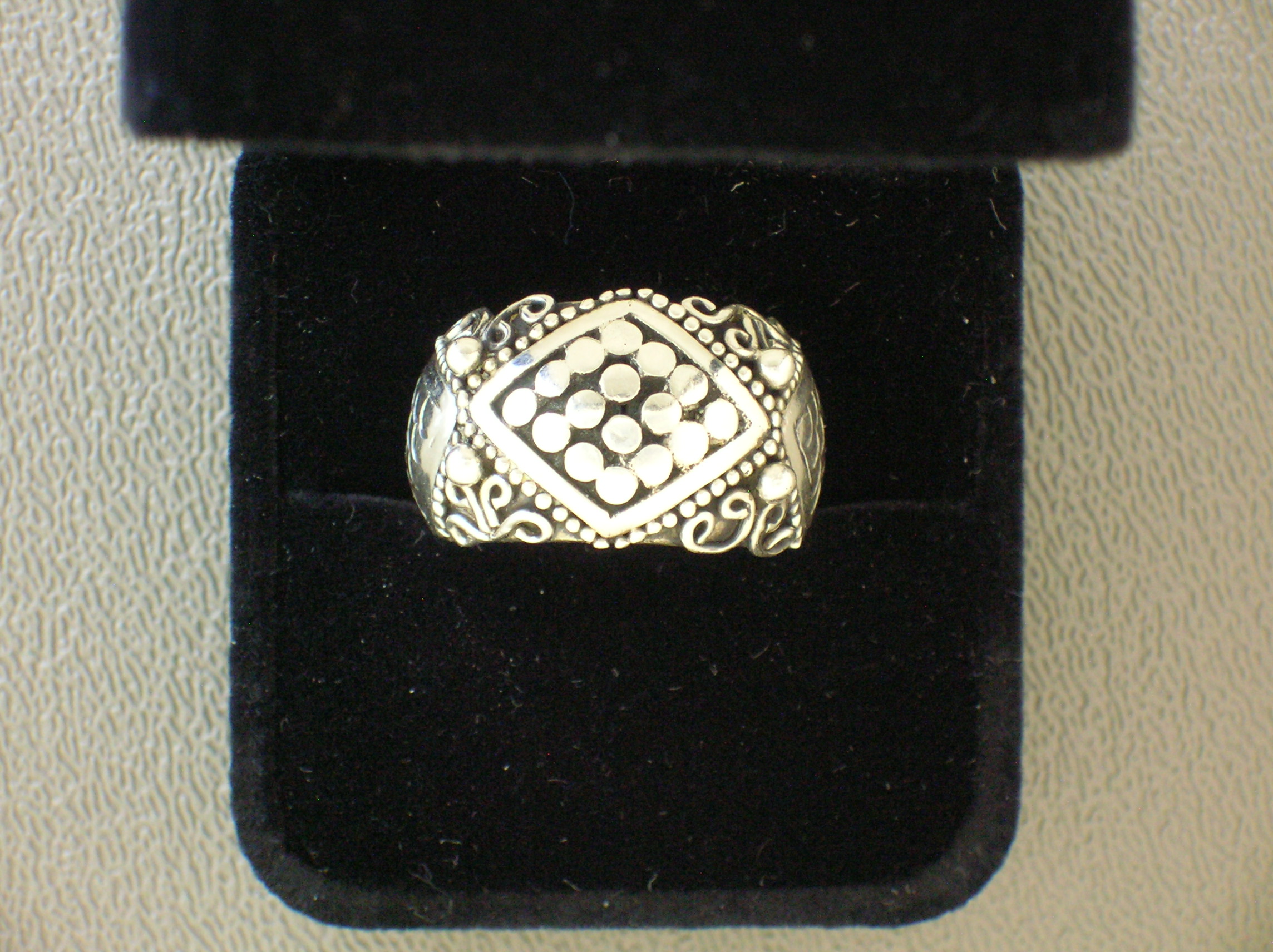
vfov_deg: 14.5
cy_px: 476
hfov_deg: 19.3
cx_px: 636
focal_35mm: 102
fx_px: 3748
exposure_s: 1/1.5
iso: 200
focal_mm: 17.1
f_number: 4.9
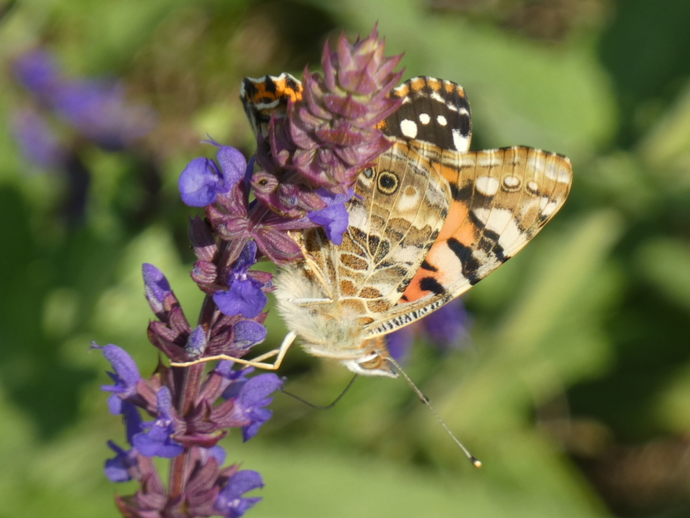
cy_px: 259
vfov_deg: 2.5
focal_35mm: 584
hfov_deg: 3.4
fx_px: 11642
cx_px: 345
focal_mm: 104.7
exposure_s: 1/125
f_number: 5.6
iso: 80
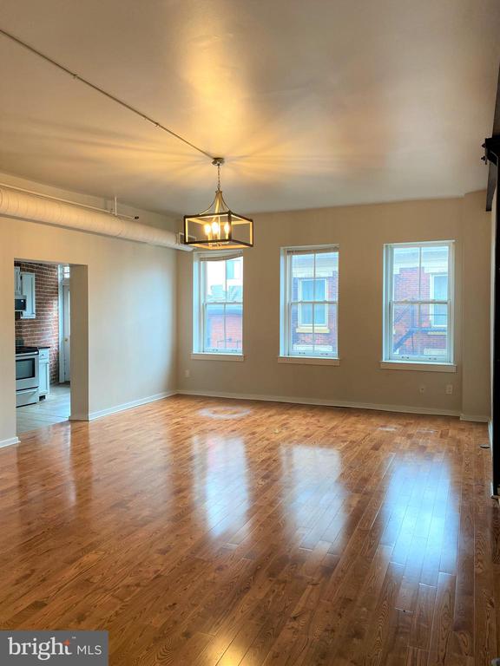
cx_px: 250
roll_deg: +0.7
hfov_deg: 53.1
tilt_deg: -1.7
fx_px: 501
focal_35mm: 26
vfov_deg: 67.3
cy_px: 333
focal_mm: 4.25
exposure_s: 1/120
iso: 125
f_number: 1.8
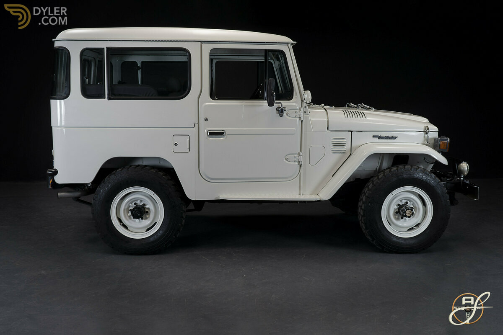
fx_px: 503
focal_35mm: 36
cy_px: 168
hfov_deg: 53.1
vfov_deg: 36.9
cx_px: 252
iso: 250
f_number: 10
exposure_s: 1/4
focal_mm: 36
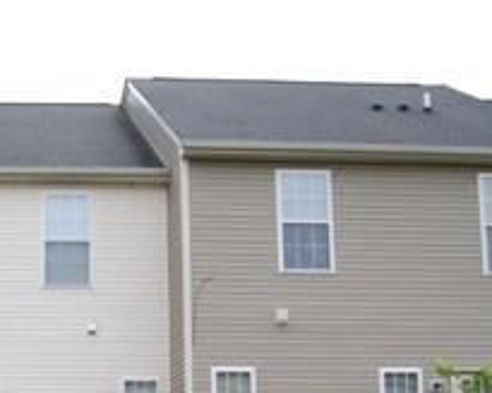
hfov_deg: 25.0
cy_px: 382
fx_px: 1048
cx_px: -13
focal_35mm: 72
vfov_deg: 20.6
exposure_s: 1/500
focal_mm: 18
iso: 100
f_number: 3.5
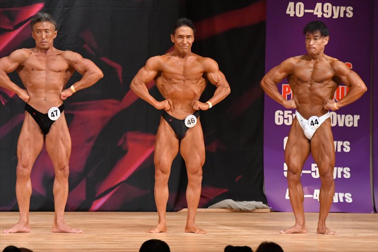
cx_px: 189
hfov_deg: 6.9
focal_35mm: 300
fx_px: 3149
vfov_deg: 4.6
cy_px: 126
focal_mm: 200
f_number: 5.6
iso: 6400
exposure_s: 1/400
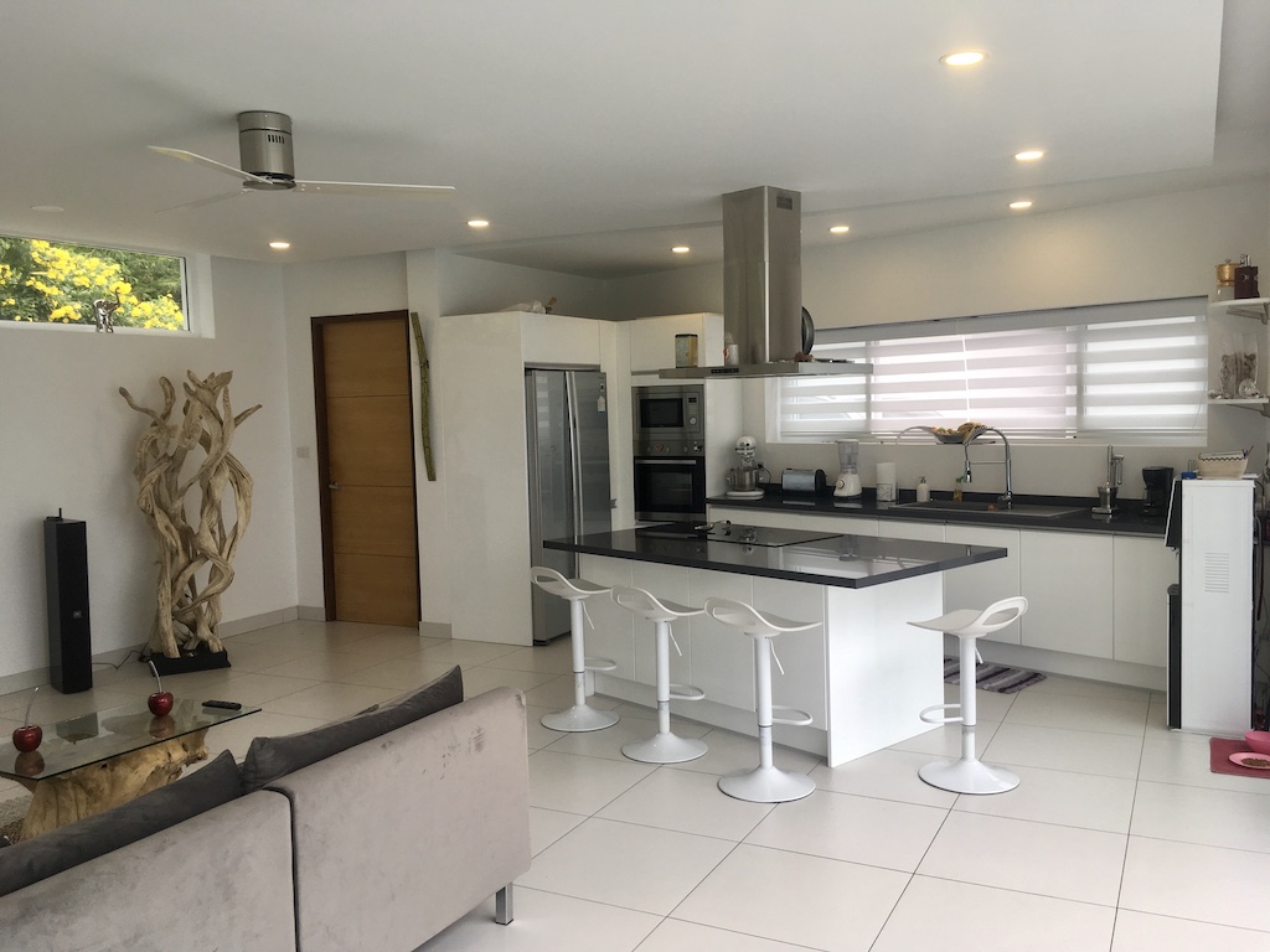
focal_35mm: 29
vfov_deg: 48.2
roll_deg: +1.5
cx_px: 635
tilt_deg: -4.6
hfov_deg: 61.7
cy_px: 476
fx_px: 1064
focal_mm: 4.15
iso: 25
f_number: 2.2
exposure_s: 1/100
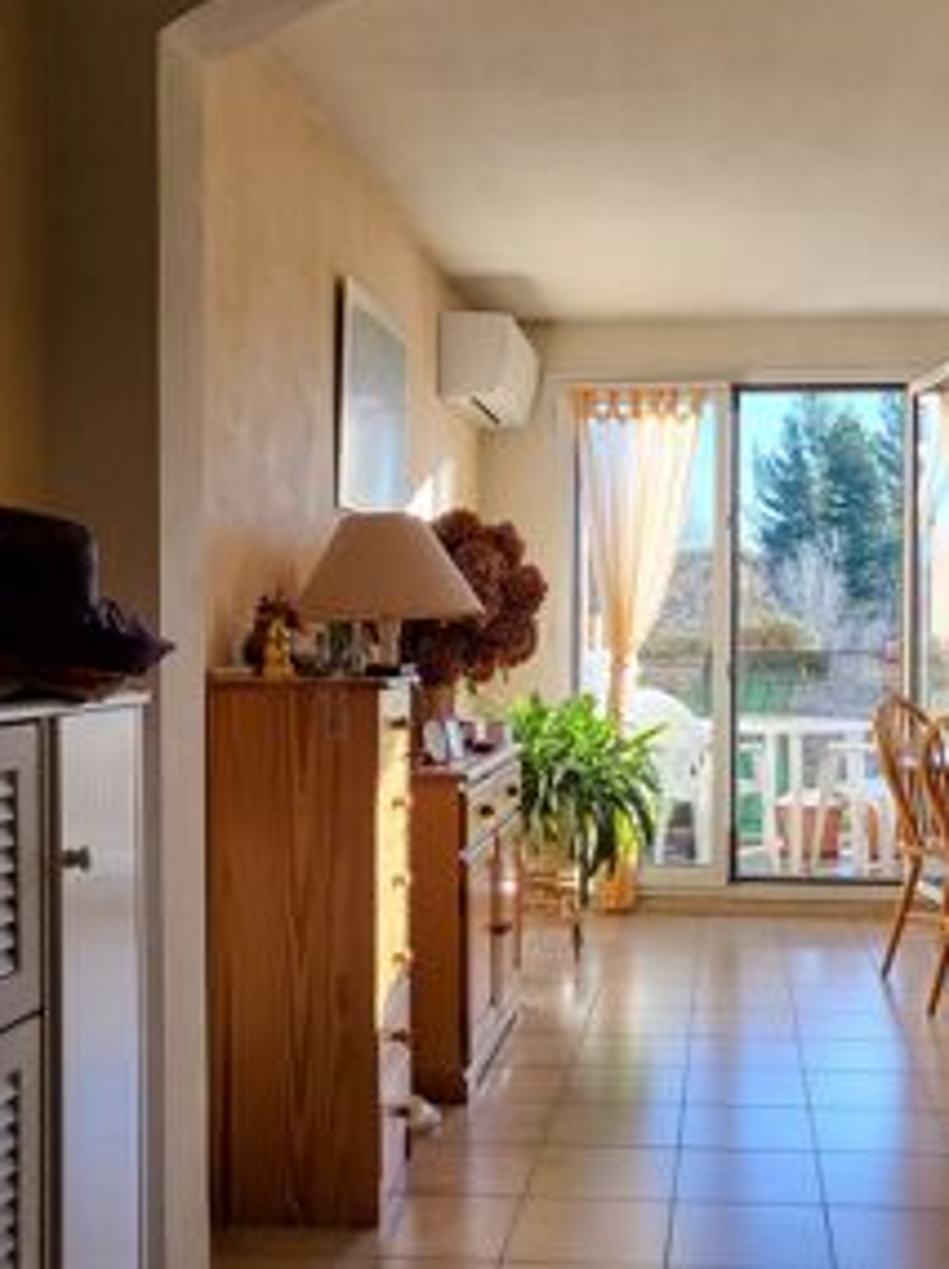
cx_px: 584
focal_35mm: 39
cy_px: 621
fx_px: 1429
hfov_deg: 36.6
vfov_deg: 47.9
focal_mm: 4.25
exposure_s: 1/224
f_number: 1.8
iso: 50
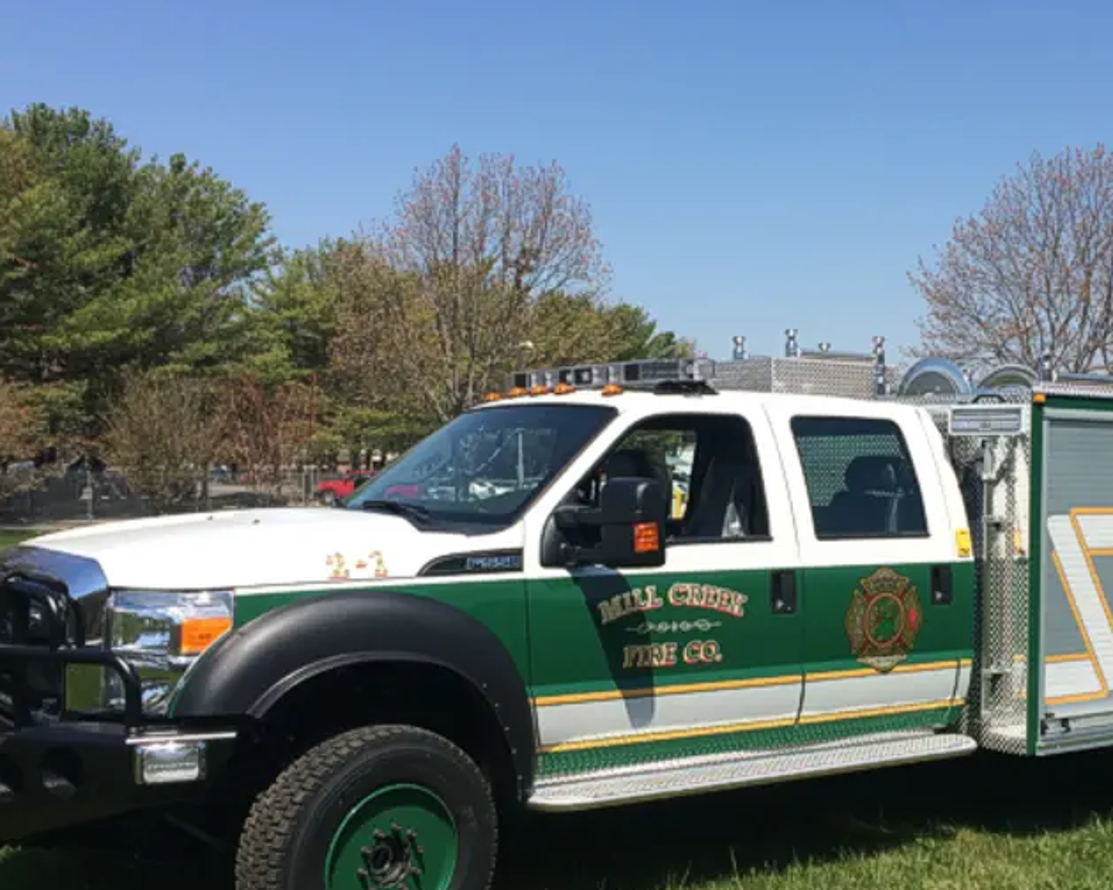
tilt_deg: -5.0
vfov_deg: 33.3
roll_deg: +1.8
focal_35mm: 45
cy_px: 553
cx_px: 743
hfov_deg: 40.6
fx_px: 1482
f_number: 2.2
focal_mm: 4.15
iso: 32
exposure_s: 1/1953
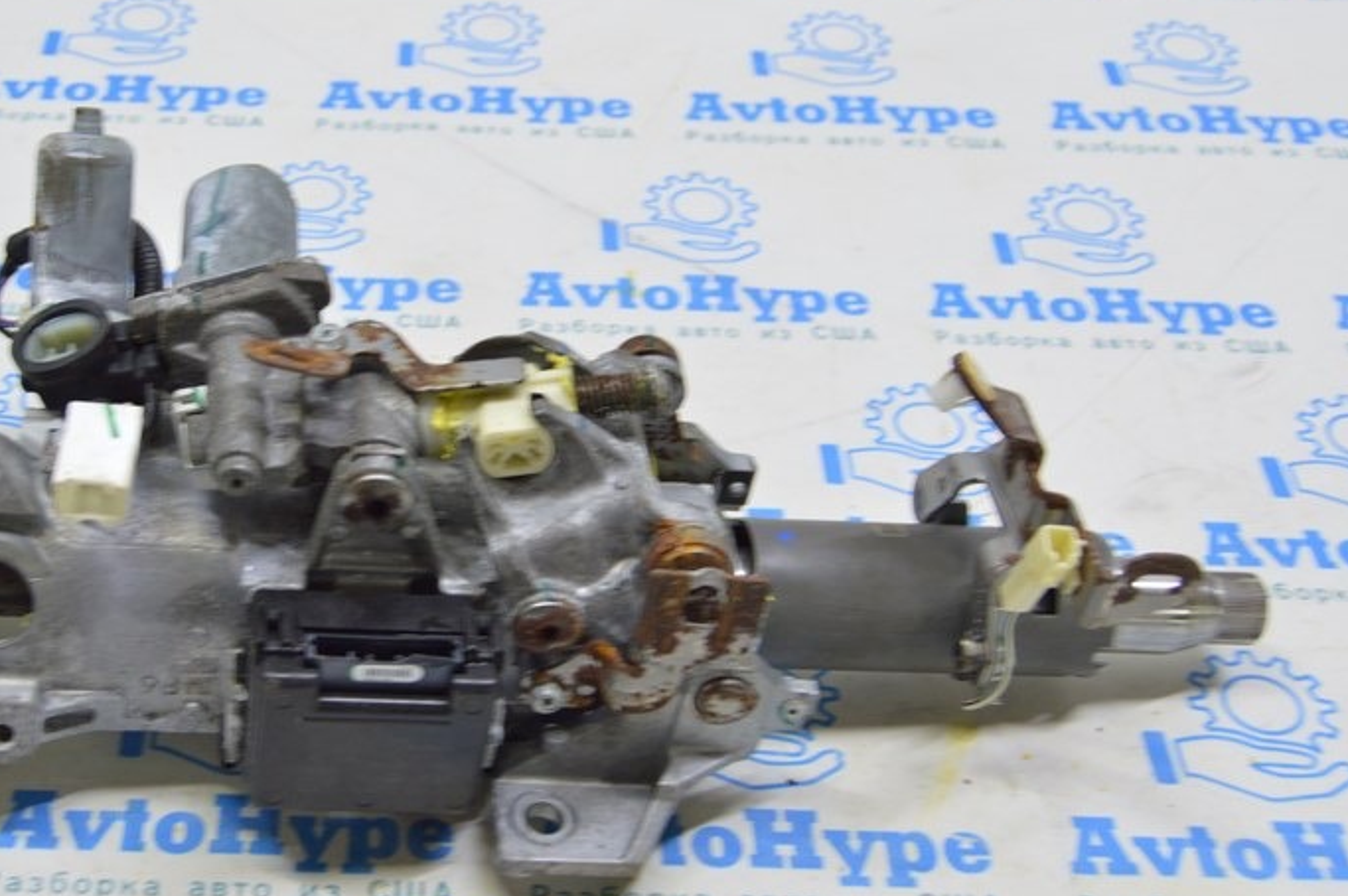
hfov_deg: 36.5
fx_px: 2020
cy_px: 421
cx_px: 440
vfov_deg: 25.0
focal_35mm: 54
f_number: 5.6
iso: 400
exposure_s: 1/20
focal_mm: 24
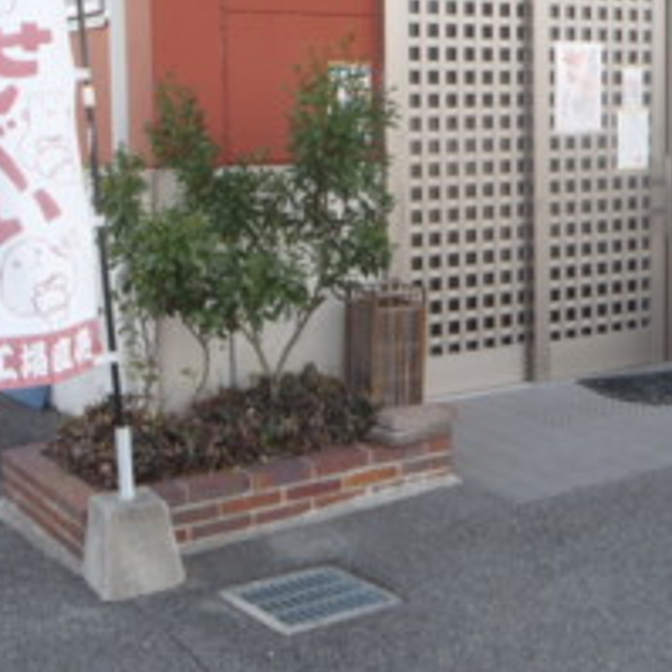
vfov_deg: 30.4
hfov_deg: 30.5
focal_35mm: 56
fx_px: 1230
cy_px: 257
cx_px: 385
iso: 64
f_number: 4
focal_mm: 5
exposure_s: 1/100
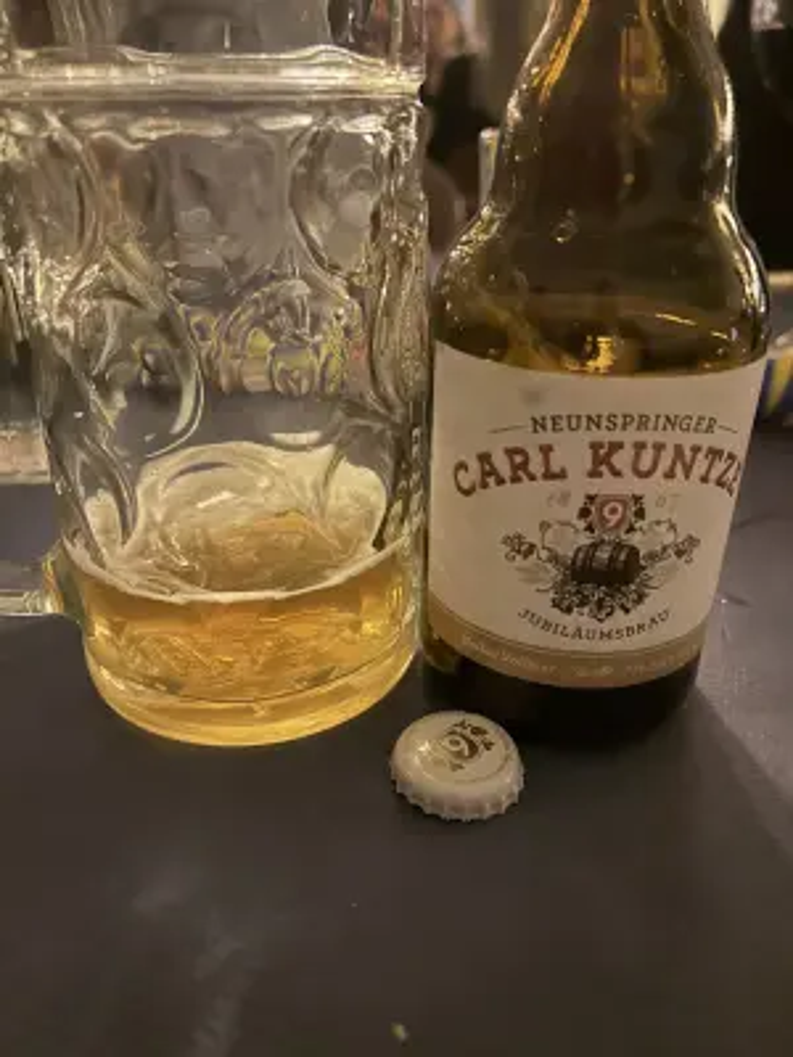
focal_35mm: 26
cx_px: 396
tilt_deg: -27.0
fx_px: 794
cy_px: 528
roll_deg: -0.3
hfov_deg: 53.1
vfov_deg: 67.3
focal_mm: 5.7
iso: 800
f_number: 1.5
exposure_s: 1/9
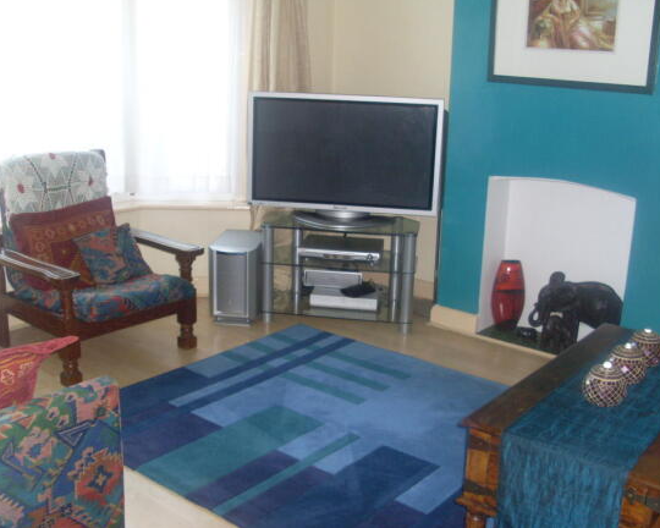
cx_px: 349
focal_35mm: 40
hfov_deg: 45.8
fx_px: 781
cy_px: 263
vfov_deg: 37.3
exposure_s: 1/45
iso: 160
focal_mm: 6.3
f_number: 3
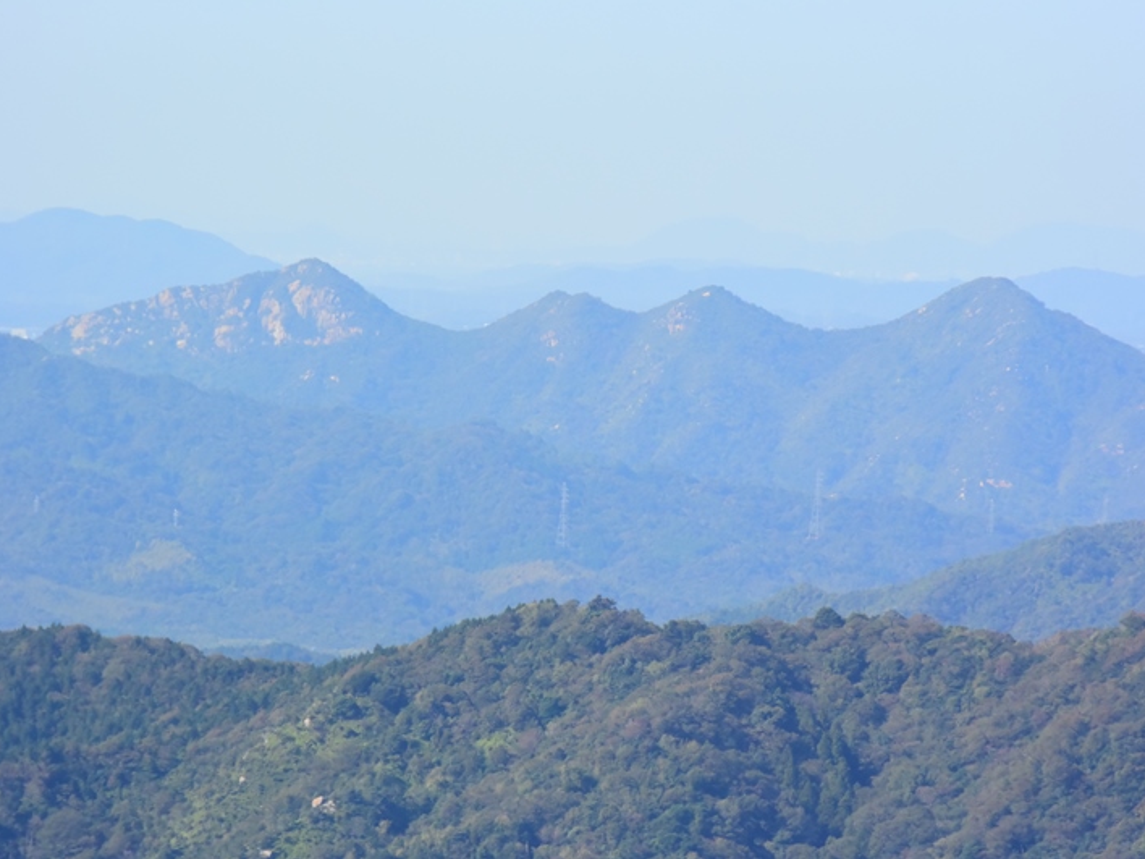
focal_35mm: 352
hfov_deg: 5.6
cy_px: 430
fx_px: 11643
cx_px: 611
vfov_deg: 4.2
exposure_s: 1/500
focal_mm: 120
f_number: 8
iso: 400
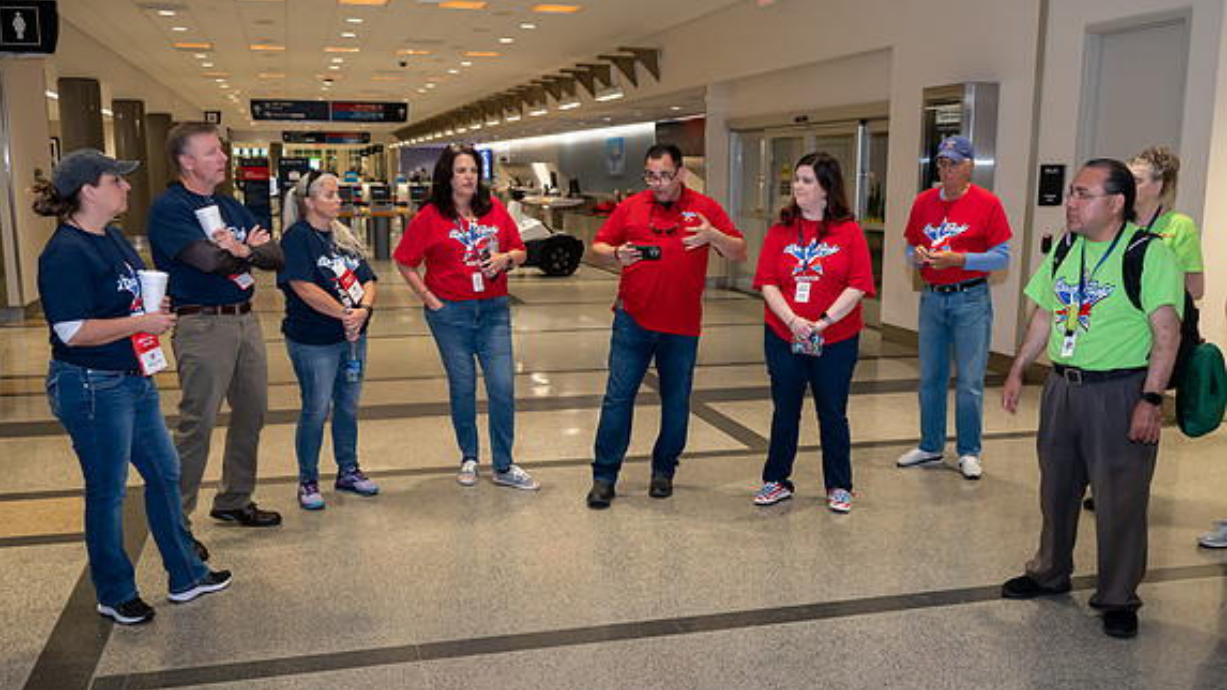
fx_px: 1138
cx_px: 615
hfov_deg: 56.6
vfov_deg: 33.6
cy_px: 396
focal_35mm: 35
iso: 2800
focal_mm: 33
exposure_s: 1/160
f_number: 5
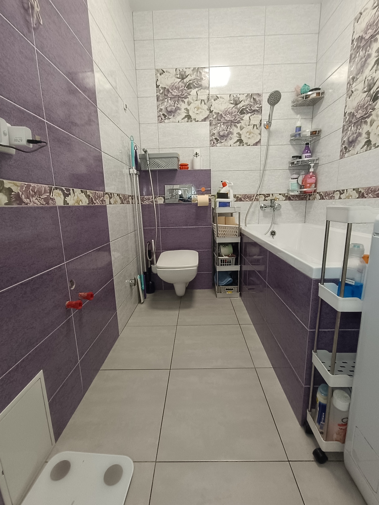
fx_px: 234
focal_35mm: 16
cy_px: 252
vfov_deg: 94.5
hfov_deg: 78.1
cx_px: 190
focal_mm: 1.66
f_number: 2.2
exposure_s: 1/50
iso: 230
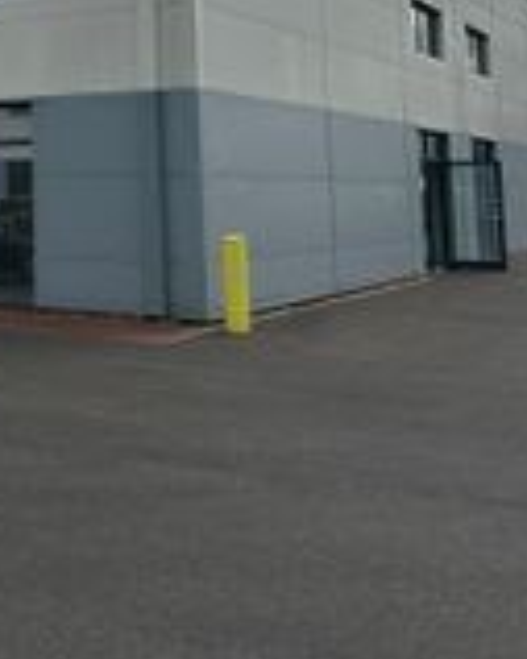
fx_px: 1151
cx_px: -95
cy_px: 54
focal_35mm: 59
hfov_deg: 23.7
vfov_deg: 30.4
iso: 80
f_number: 1.78
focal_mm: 6.86
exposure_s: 1/7576
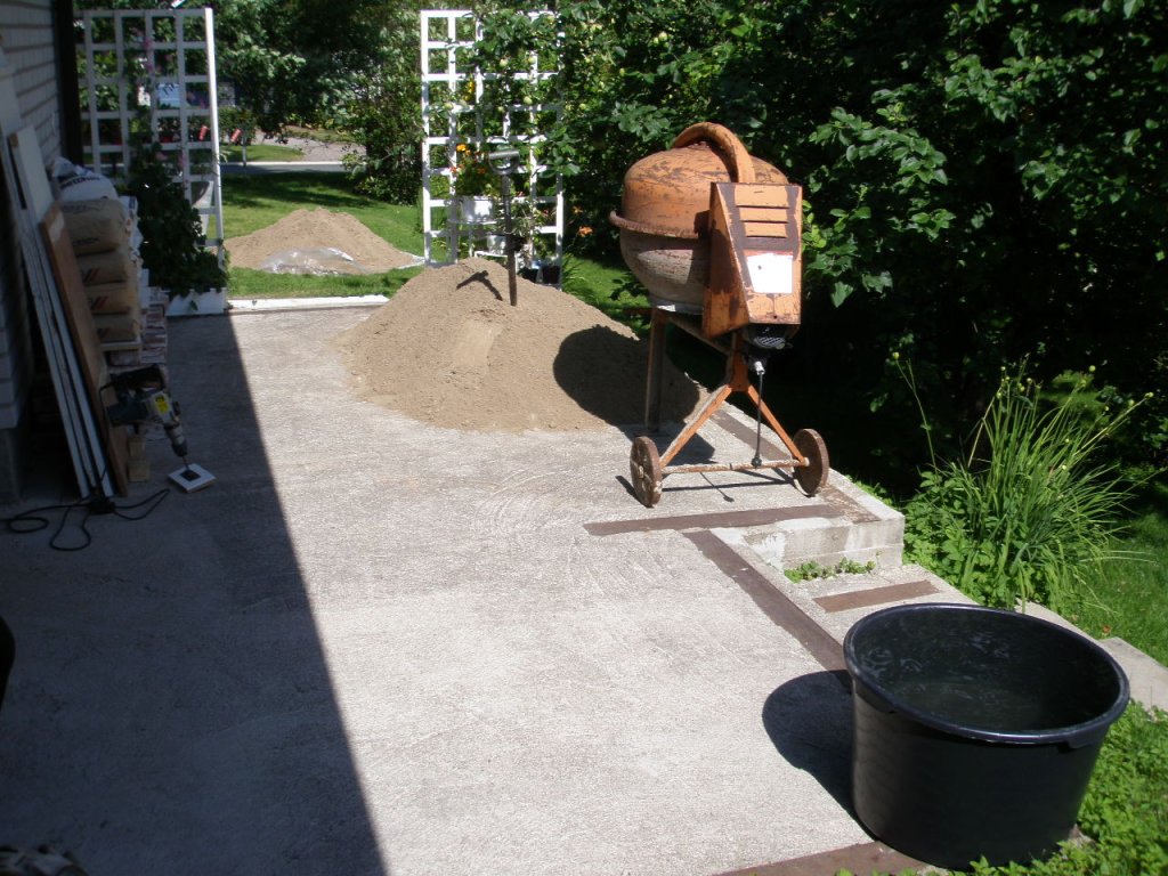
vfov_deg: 37.7
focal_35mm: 38
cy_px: 438
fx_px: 1282
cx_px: 584
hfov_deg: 49.0
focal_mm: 6.7
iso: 50
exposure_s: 1/160
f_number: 6.6
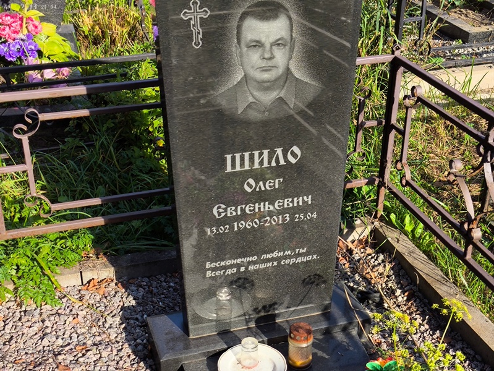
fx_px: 714
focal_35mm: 50
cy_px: 186
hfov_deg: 38.2
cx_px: 247
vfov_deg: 29.1
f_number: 1.7
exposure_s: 1/811
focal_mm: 4.71
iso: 50
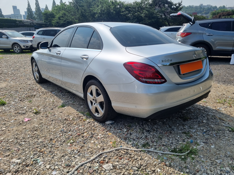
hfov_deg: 67.3
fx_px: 176
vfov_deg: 53.1
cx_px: 117
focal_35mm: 26
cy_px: 88
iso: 50
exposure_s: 1/4576
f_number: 1.8
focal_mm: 5.4
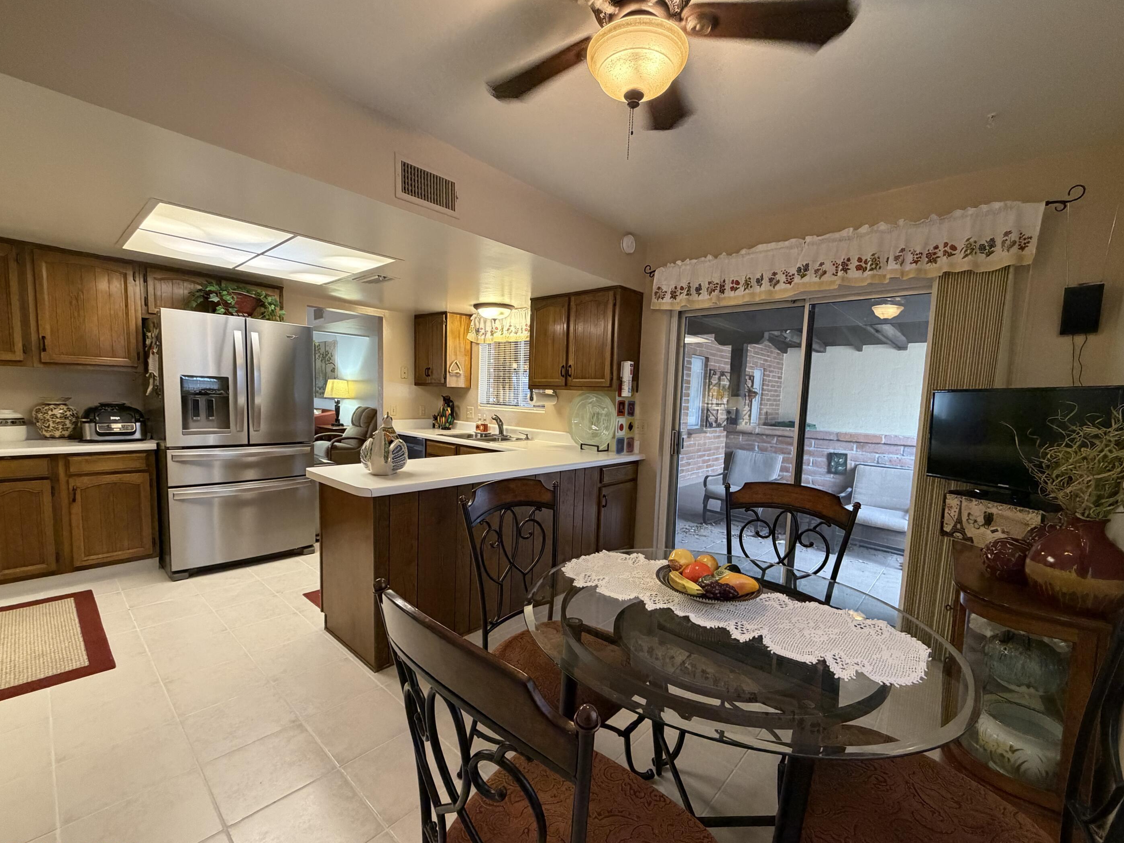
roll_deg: -2.1
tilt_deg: -5.8
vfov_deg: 81.7
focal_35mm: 15
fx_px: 487
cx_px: 558
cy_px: 443
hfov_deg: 98.2
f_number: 2.2
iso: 400
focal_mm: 2.22
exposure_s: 1/60
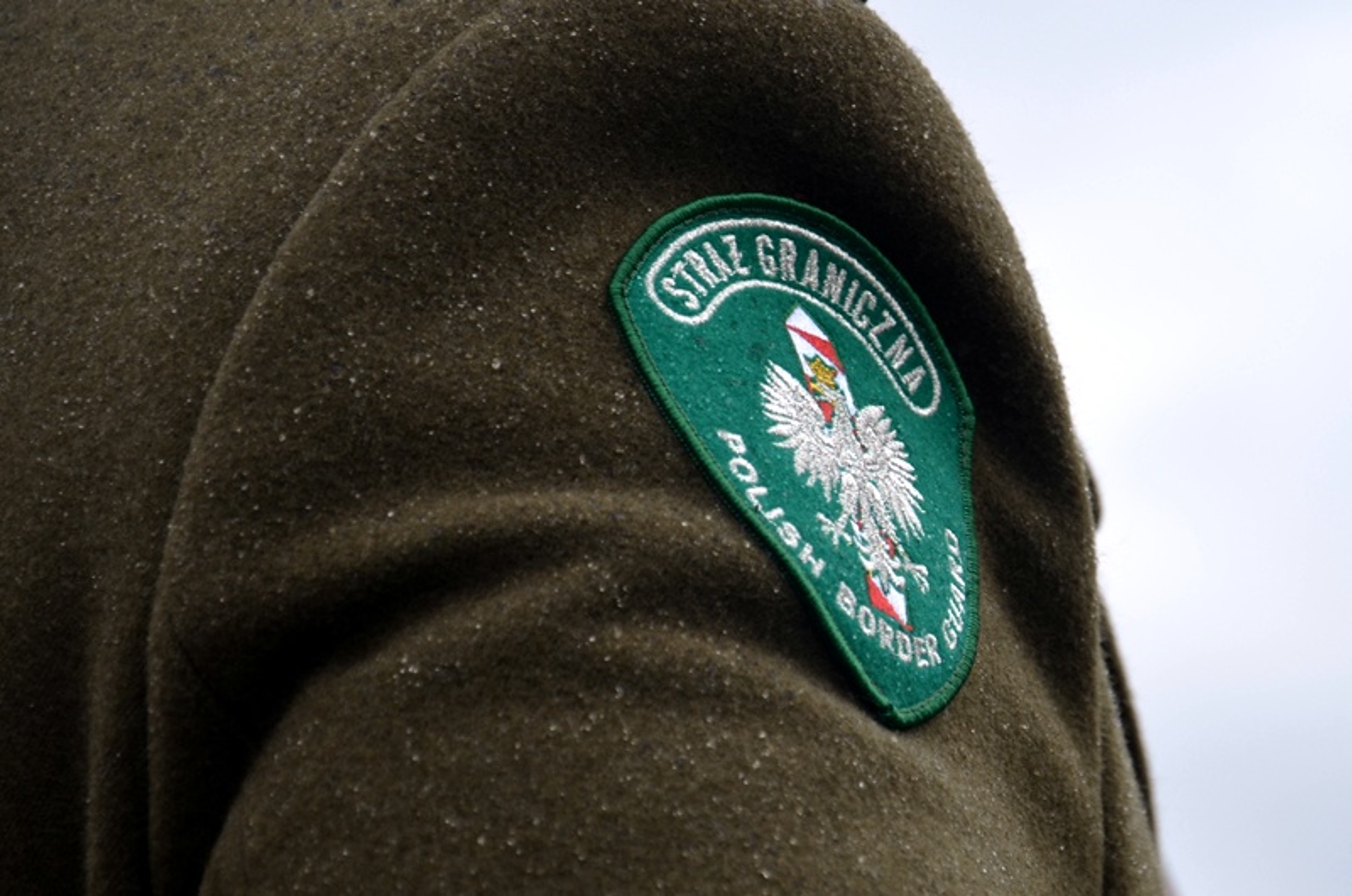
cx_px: 676
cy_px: 448
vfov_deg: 8.7
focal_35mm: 158
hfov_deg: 13.1
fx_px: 5903
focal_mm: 105
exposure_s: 1/160
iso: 200
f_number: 6.3
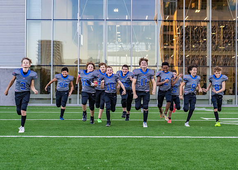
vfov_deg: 22.7
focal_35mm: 62
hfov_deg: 31.5
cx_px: 131
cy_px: 95
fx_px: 422
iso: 2500
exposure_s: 1/1250
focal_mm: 50
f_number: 3.2
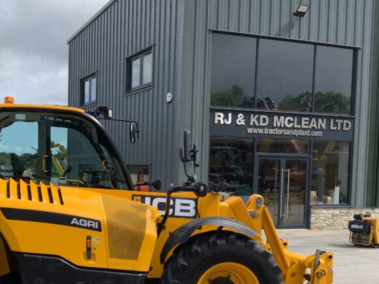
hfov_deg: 36.9
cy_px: 200
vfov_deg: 28.3
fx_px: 559
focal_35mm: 51
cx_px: 115
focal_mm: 3
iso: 16
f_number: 1.8
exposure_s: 1/1342
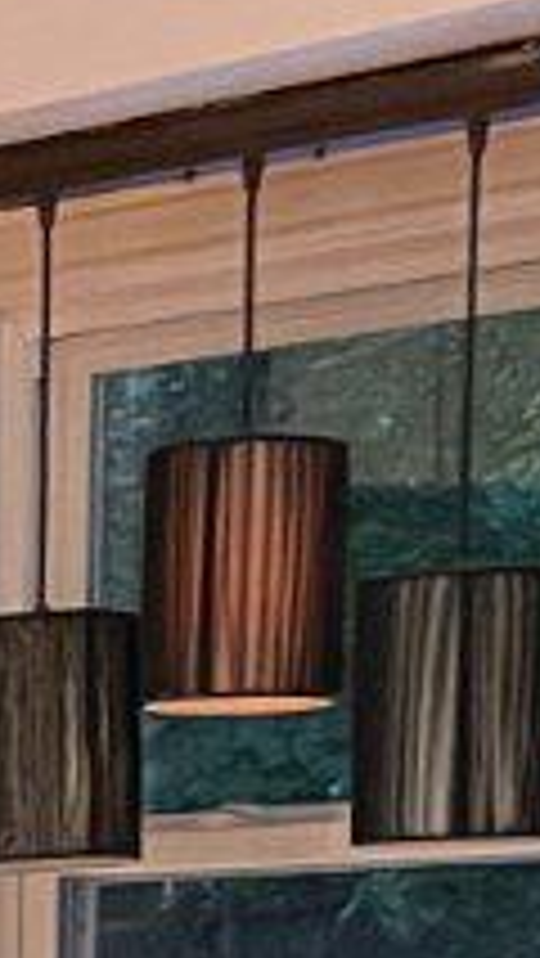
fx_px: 5187
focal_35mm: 204
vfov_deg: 10.1
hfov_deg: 5.2
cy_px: 1588
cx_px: -1710
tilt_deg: -5.8
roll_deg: +1.8
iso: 400
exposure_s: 1/60
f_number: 1.6
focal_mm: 5.1
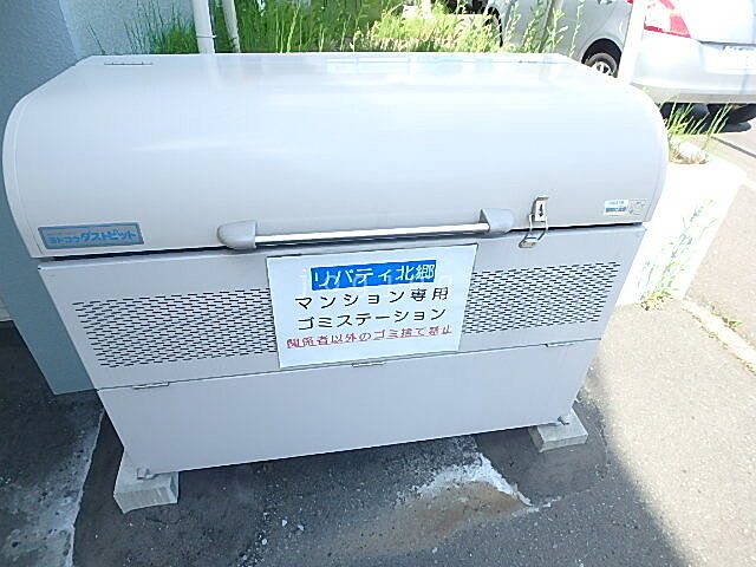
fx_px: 459
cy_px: 284
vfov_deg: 63.4
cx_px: 378
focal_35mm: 21
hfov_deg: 79.0
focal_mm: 3.7
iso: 125
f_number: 3.5
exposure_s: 1/250
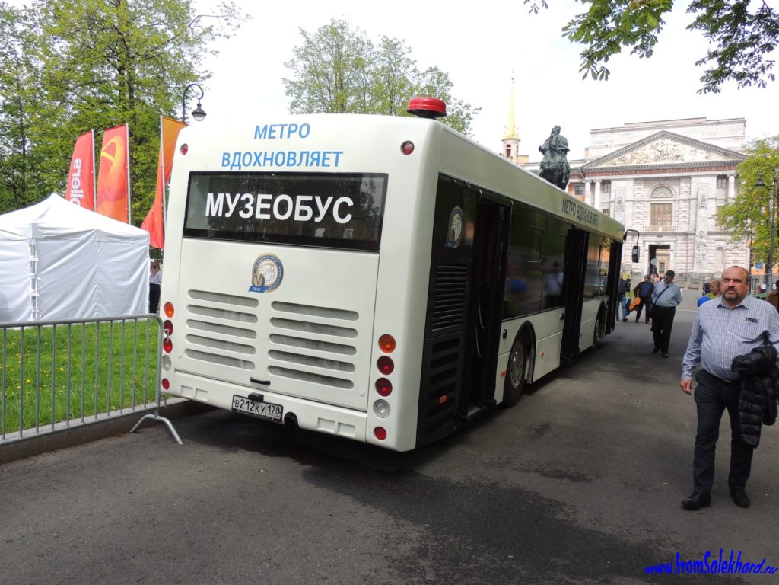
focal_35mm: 28
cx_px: 390
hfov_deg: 63.4
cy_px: 292
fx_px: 630
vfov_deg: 49.7
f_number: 3.1
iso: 100
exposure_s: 1/640
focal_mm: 4.9
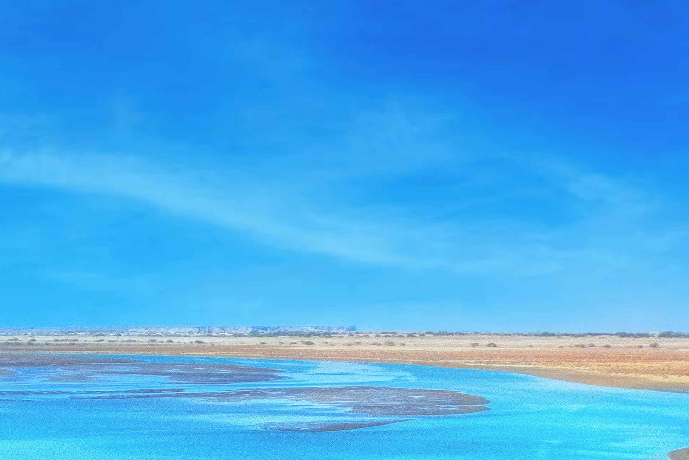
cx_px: 208
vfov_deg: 10.2
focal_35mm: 130
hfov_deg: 15.7
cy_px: 711
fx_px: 2489
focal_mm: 27.7
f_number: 7.1
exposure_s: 1/4000
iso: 500
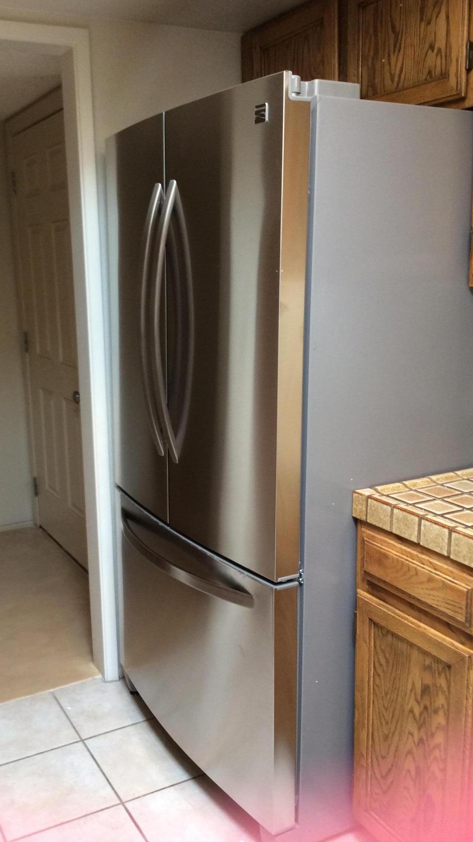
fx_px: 780
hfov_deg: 33.5
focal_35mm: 35
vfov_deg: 56.6
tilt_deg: -11.0
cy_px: 421
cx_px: 173
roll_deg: +1.4
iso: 80
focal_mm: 3.3
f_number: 2.4
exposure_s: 1/24
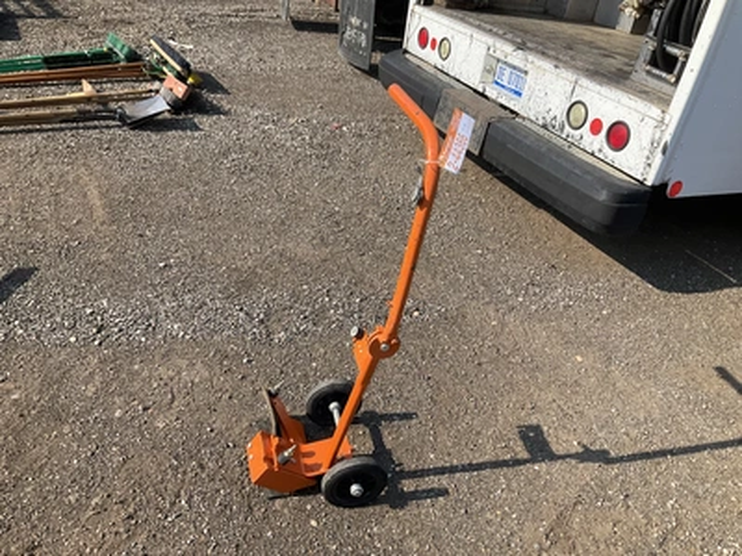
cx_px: 371
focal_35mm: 29
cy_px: 278
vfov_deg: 48.2
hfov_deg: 61.7
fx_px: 622
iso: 25
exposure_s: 1/997
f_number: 1.8
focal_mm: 3
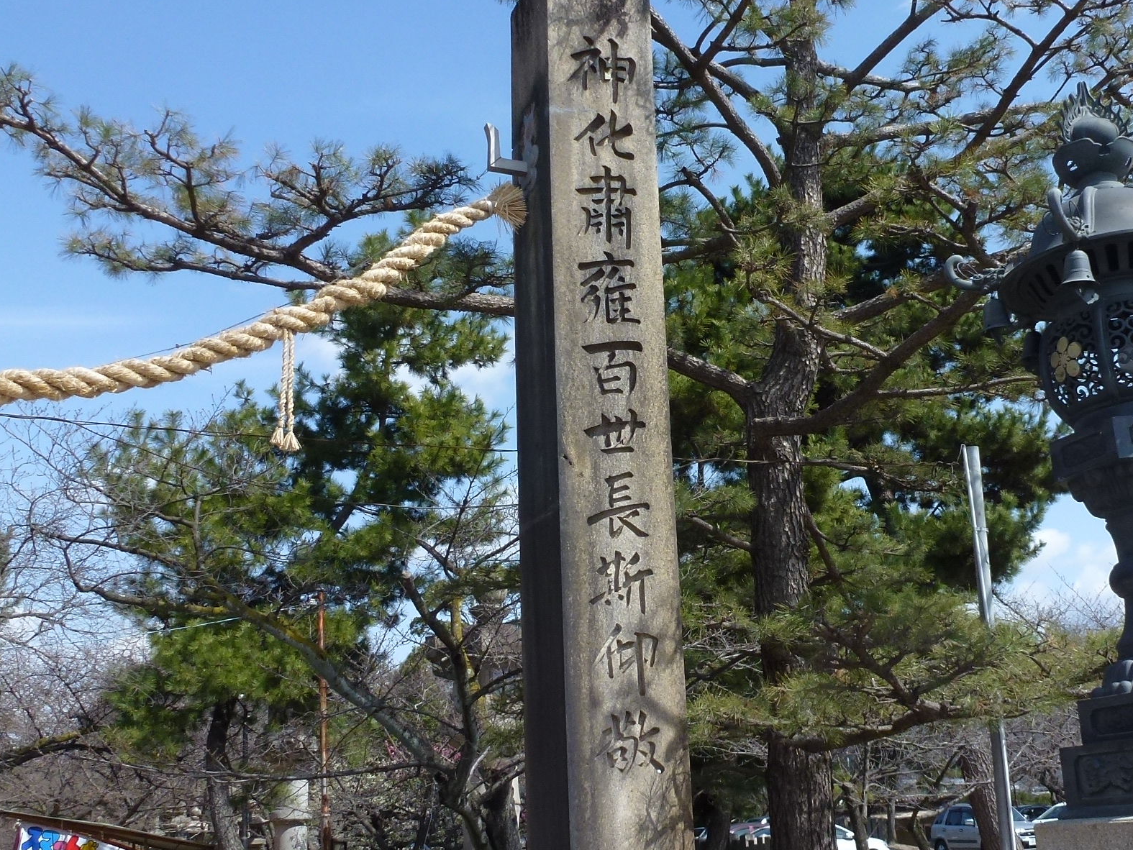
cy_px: 465
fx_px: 1277
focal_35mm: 39
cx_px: 706
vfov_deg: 36.8
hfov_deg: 47.4
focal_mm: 4.3
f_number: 4
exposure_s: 1/640
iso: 100
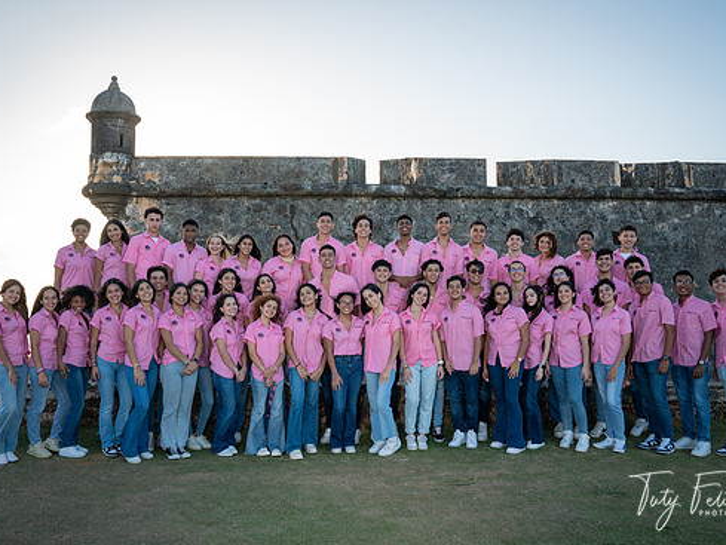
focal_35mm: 32
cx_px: 350
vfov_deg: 44.2
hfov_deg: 56.8
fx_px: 671
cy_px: 282
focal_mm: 26
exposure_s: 1/250
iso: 200
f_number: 5.6
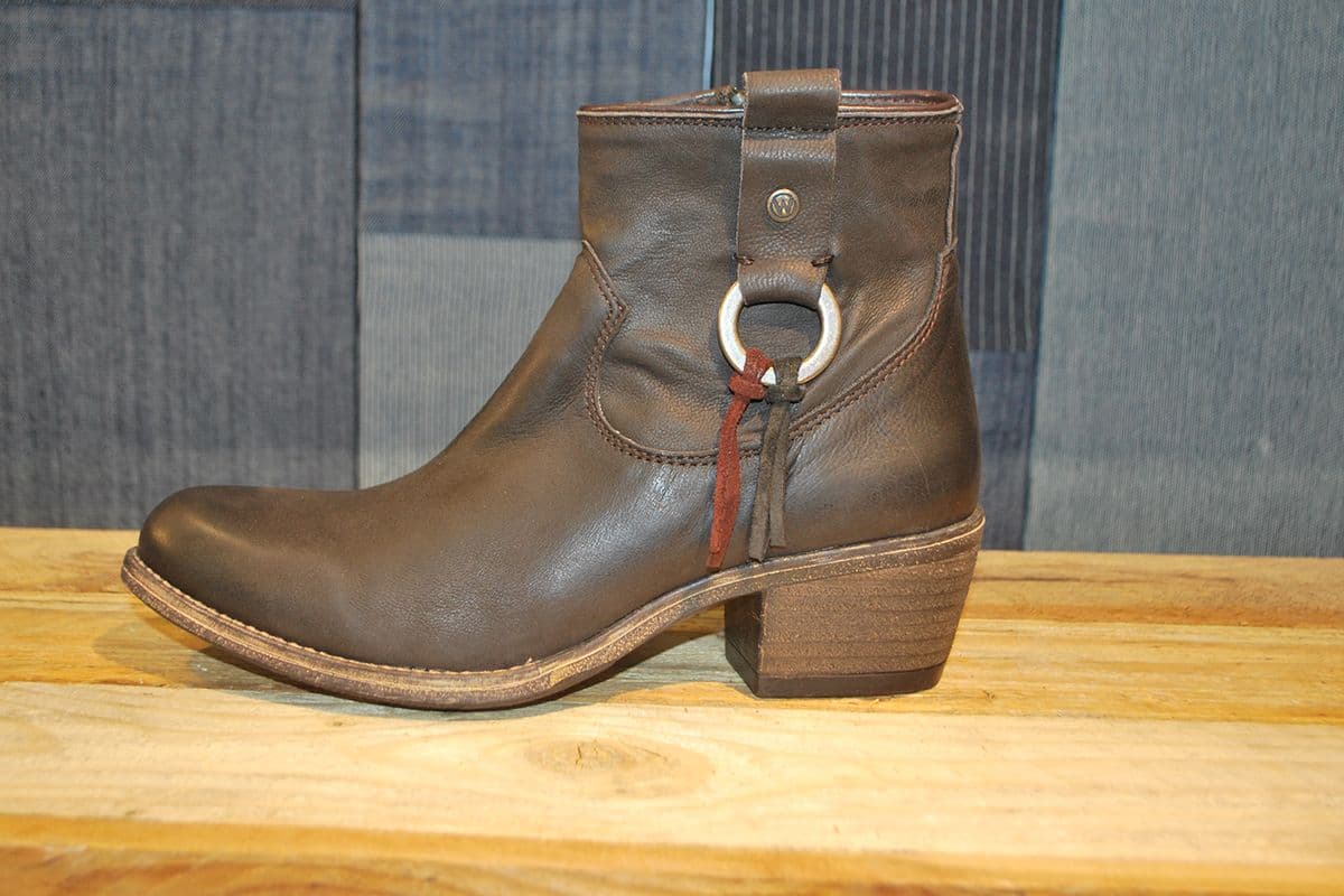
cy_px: 448
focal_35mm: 39
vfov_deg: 34.2
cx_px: 672
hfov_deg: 49.6
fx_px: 1456
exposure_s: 1/60
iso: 200
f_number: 4.2
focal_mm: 26
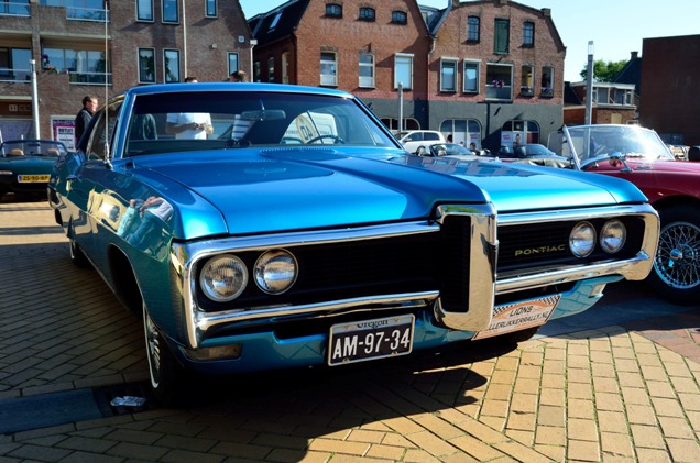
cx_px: 350
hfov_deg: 55.2
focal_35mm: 34
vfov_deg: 38.2
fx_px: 669
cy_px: 232
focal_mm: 23
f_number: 10
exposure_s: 1/400
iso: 500
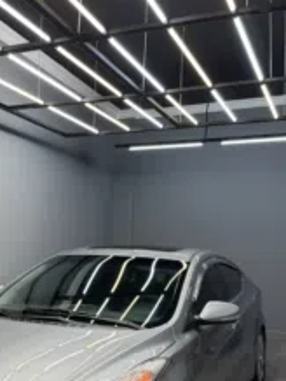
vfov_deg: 42.8
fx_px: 484
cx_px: 110
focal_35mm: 44
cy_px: 220
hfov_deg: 32.8
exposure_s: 1/201
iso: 125
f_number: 1.78
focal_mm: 6.76
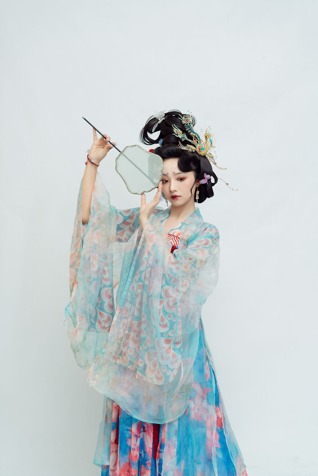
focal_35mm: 50
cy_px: 238
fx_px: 662
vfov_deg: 39.6
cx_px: 159
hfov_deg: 27.0
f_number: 2.8
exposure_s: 1/125
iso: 100
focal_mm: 50
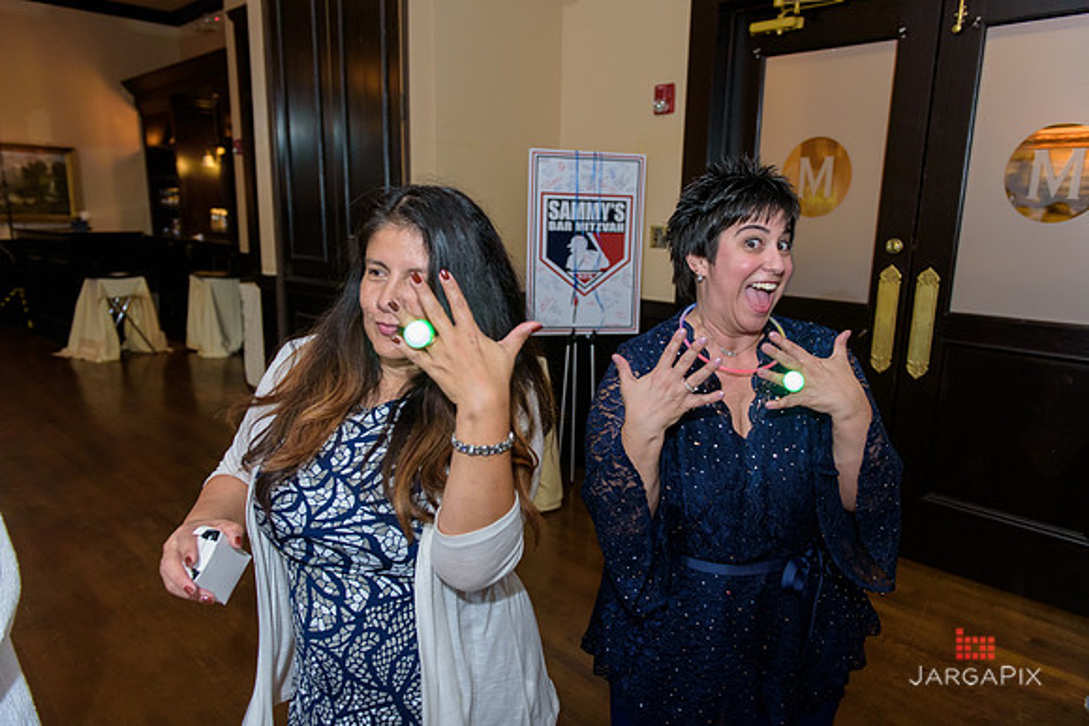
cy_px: 363
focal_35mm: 24
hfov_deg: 73.7
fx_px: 726
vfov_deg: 53.2
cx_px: 544
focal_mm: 24
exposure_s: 1/125
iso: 1600
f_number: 3.2
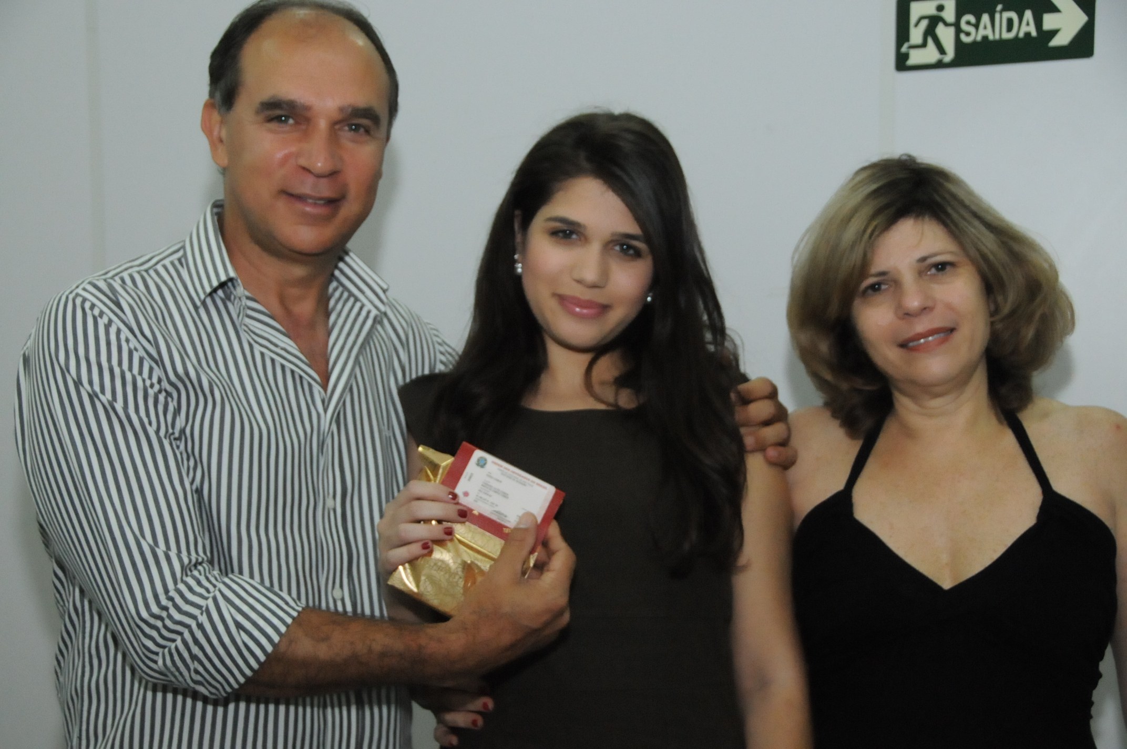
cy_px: 374
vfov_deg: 22.6
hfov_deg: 33.4
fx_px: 1876
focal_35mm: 60
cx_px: 564
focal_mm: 40
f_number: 5
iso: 3200
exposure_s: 1/250
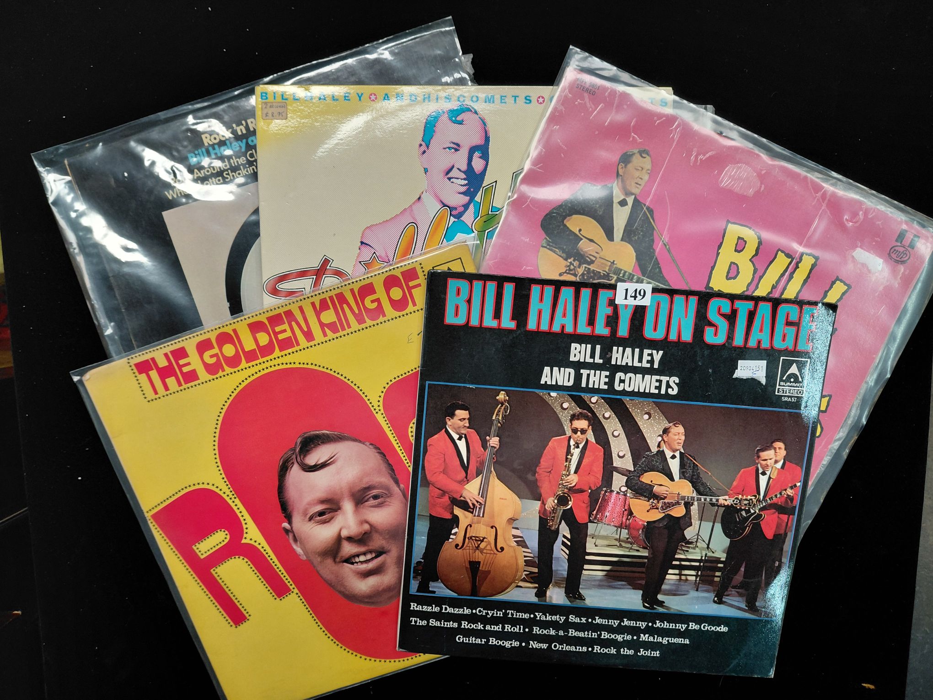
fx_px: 674
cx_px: 466
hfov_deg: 69.4
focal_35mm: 25
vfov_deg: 54.9
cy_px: 350
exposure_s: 1/120
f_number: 1.8
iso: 125
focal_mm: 4.69
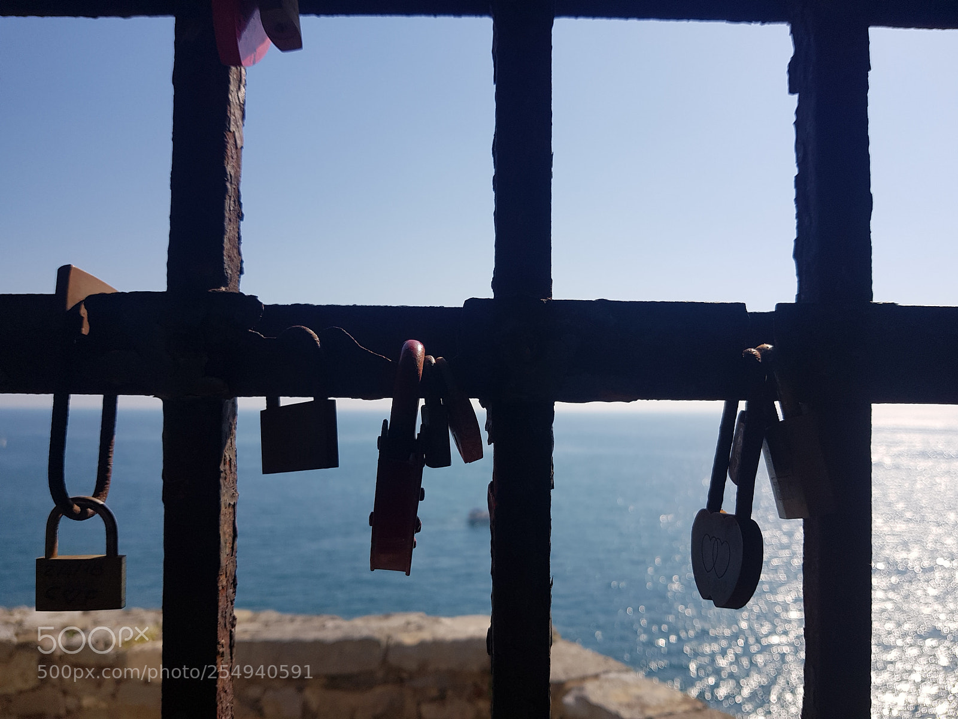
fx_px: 720
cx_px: 479
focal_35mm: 26
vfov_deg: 53.1
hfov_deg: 67.3
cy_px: 360
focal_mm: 4.2
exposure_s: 1/3984
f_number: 1.7
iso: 40
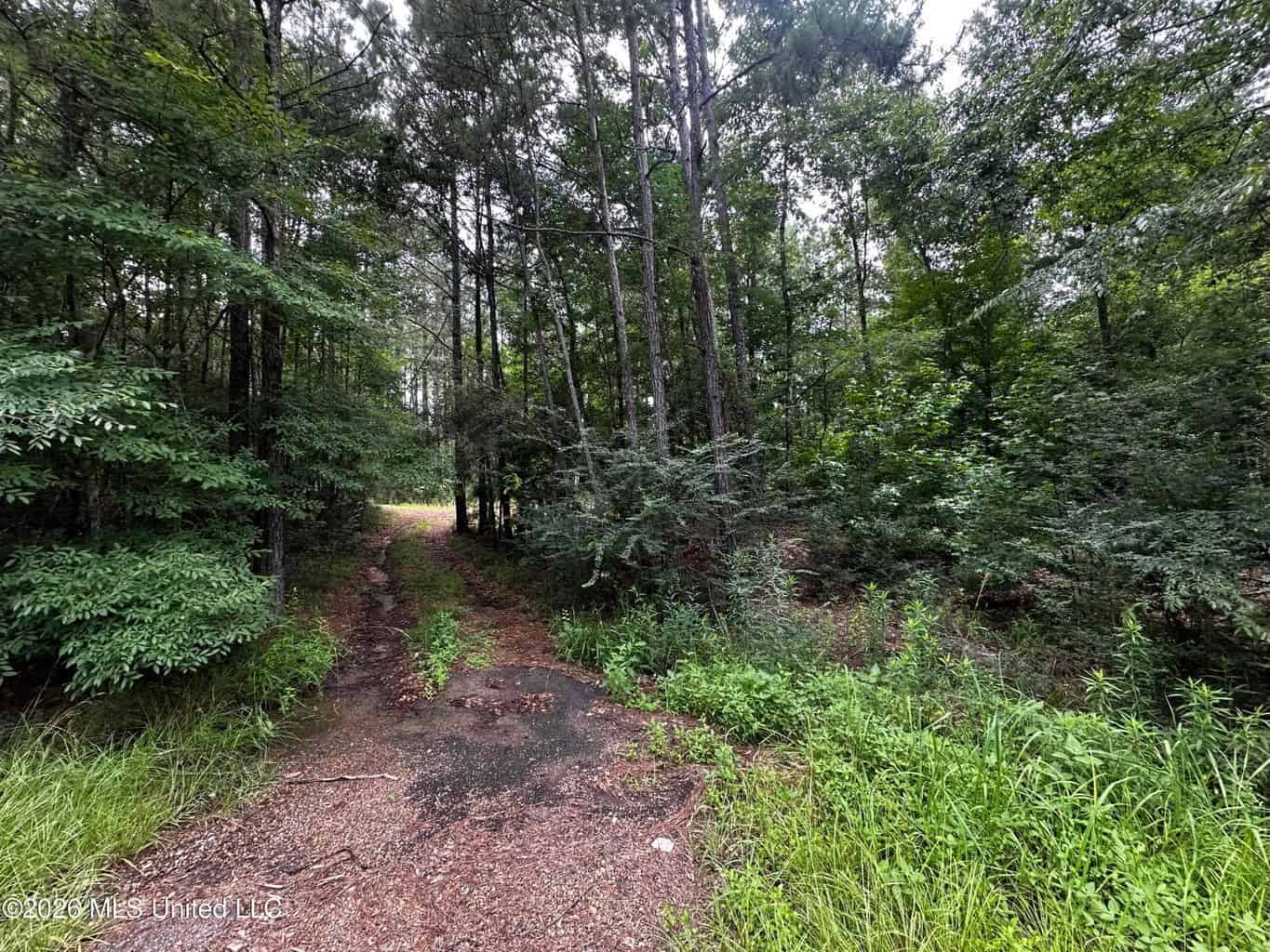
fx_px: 514
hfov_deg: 102.1
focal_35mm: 14
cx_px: 635
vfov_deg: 85.7
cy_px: 476
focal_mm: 2.2
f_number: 2.2
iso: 125
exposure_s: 1/99
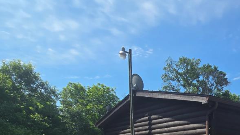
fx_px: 229
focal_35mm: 36
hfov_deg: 45.4
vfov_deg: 27.4
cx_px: 247
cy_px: 175
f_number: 2.2
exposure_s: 1/2782
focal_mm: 2.2
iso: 50
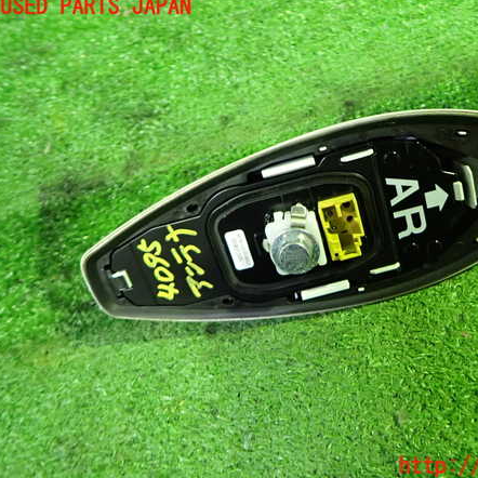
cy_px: 237
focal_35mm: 30
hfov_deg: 53.0
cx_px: 319
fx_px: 469
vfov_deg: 54.0
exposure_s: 1/30
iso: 640
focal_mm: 4.5
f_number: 2
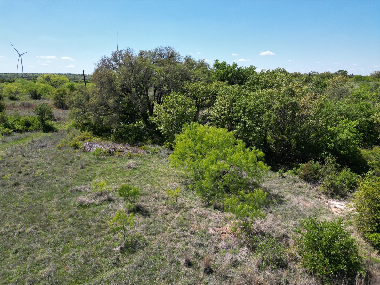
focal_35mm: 24
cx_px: 190
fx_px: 263
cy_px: 142
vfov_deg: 56.8
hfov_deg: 71.6
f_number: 1.7
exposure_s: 1/2500
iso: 130
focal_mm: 6.72
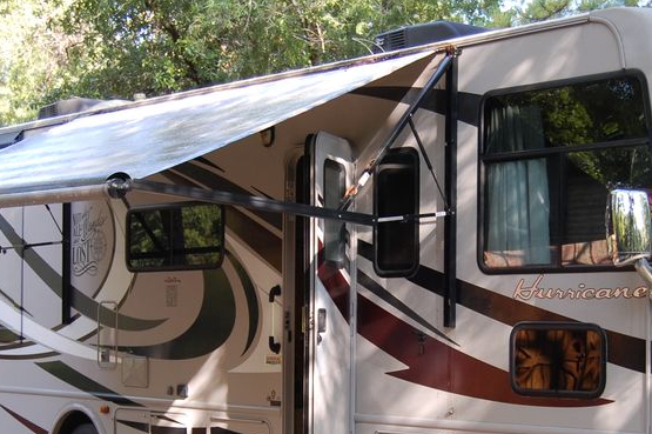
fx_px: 1502
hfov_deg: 24.4
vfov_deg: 16.3
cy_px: 322
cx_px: 399
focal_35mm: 83
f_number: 4.5
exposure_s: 1/80
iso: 400
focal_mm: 30
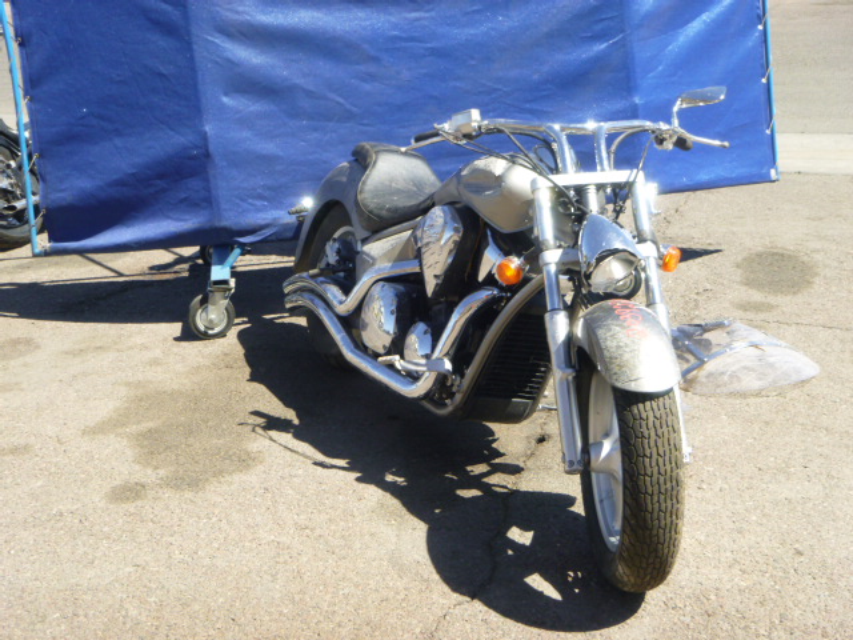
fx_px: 1158
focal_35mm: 47
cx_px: 426
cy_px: 320
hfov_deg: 40.4
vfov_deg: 30.9
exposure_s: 1/200
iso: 100
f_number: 4.8
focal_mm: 8.4
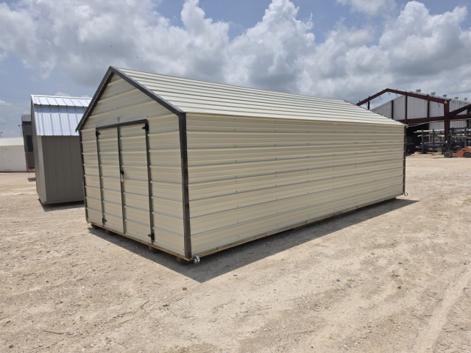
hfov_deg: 73.9
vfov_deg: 58.9
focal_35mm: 23
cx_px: 236
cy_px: 176
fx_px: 313
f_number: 1.4
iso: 32
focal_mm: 6.5
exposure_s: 1/7939
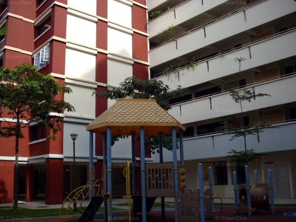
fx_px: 316
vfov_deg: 38.6
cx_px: 148
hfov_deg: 50.2
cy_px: 111
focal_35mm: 37
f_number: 5.6
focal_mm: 6.2
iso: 80
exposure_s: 1/160
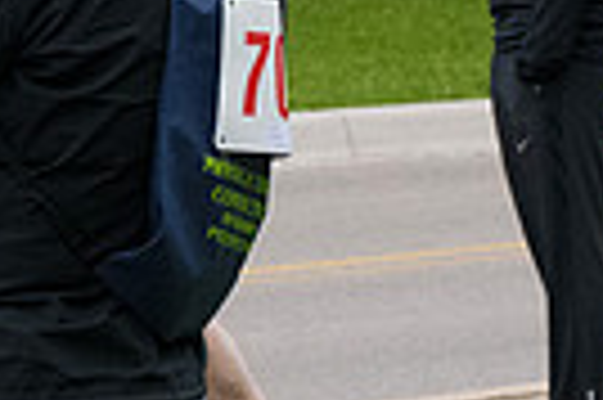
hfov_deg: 4.5
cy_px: 126
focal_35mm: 454
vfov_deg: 3.0
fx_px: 7595
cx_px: -652
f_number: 7.1
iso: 3200
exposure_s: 1/1250
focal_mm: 70
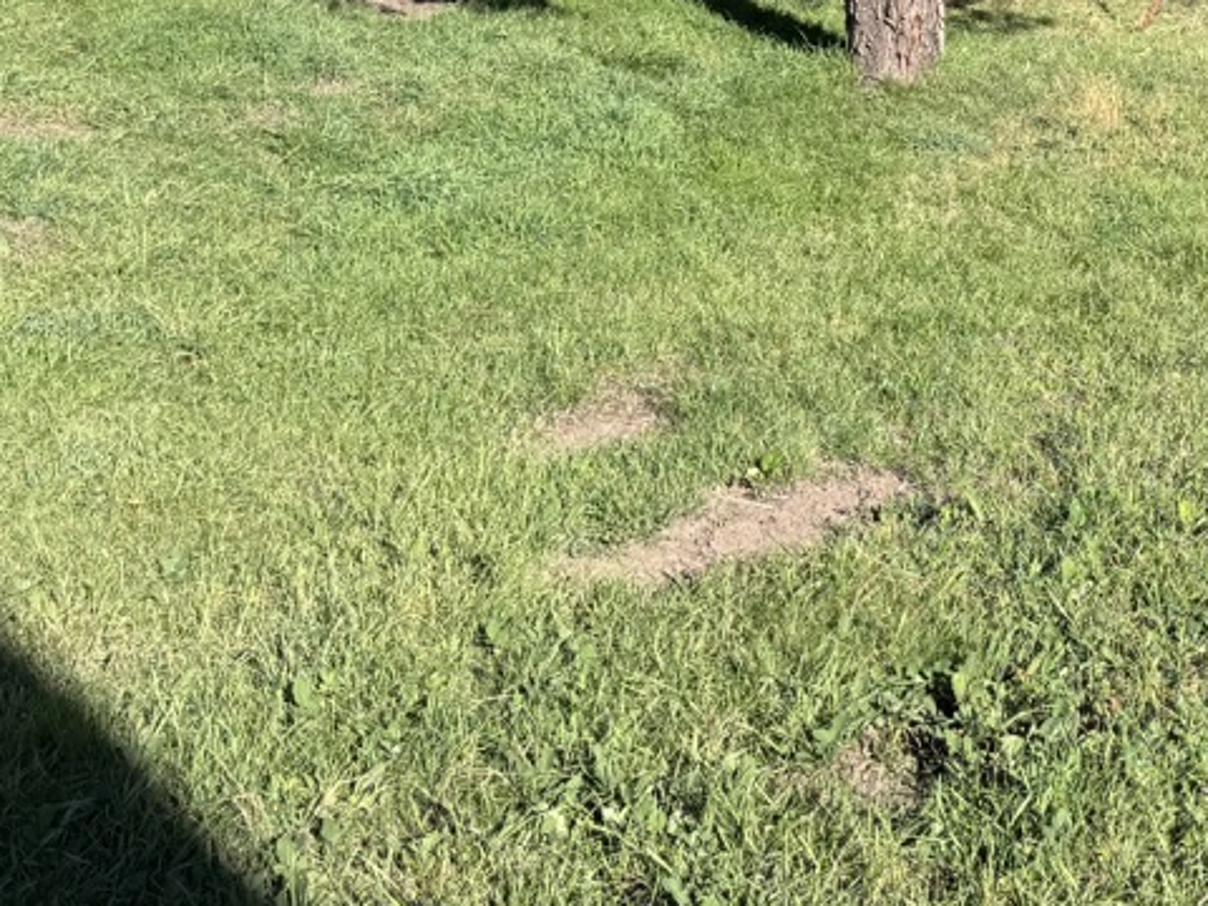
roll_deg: +2.1
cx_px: 1070
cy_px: 86
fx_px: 2233
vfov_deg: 22.4
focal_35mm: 64
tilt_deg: -17.7
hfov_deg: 29.1
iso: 80
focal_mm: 6.76
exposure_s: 1/2105
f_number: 1.78
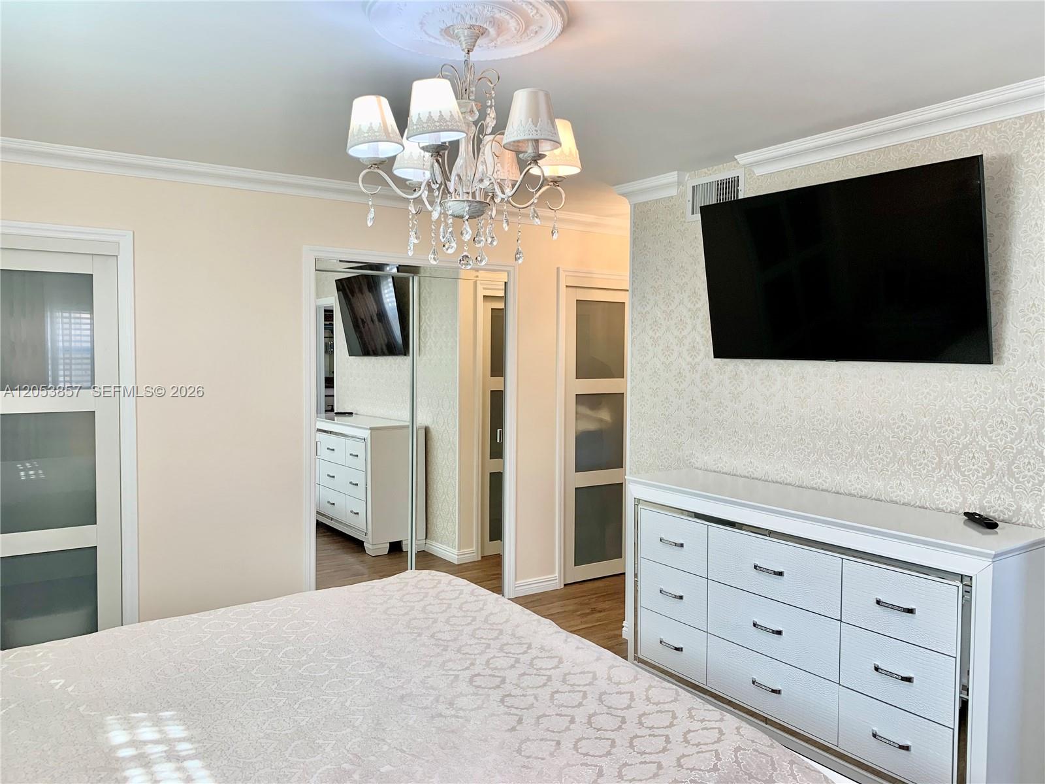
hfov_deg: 67.3
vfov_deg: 53.1
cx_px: 522
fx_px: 785
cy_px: 392
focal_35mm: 26
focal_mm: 4.25
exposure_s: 1/60
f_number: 1.8
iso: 50
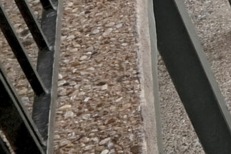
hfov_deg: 8.4
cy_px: -236
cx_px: 903
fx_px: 713
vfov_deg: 10.4
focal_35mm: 111
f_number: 10
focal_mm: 14
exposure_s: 1/80
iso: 400
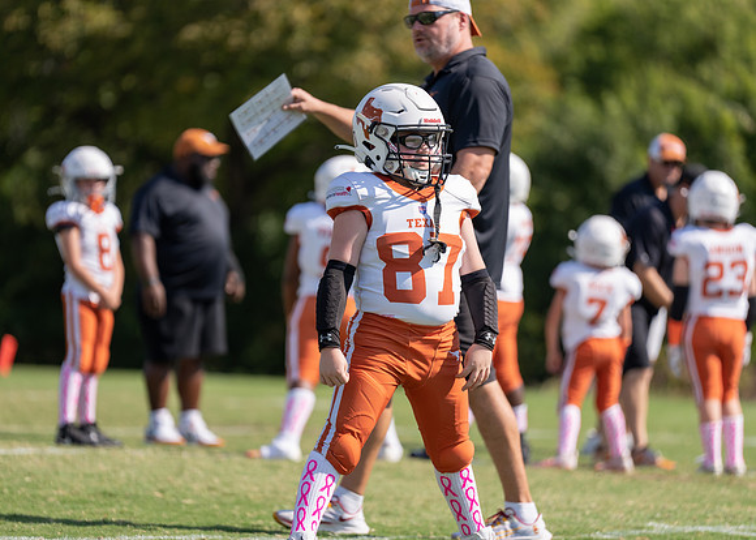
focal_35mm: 210
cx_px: 378
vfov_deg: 6.9
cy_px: 270
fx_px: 4499
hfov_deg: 9.6
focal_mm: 200
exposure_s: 1/1600
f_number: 2.8
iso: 100
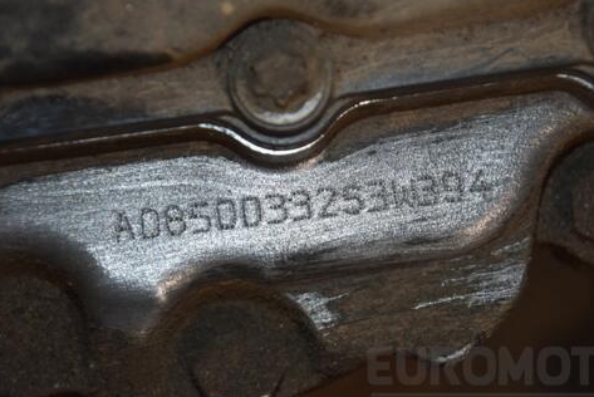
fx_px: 3296
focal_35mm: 200
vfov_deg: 6.9
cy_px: 198
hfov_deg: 10.3
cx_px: 344
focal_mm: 105
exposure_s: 1/60
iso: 800
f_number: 5.6
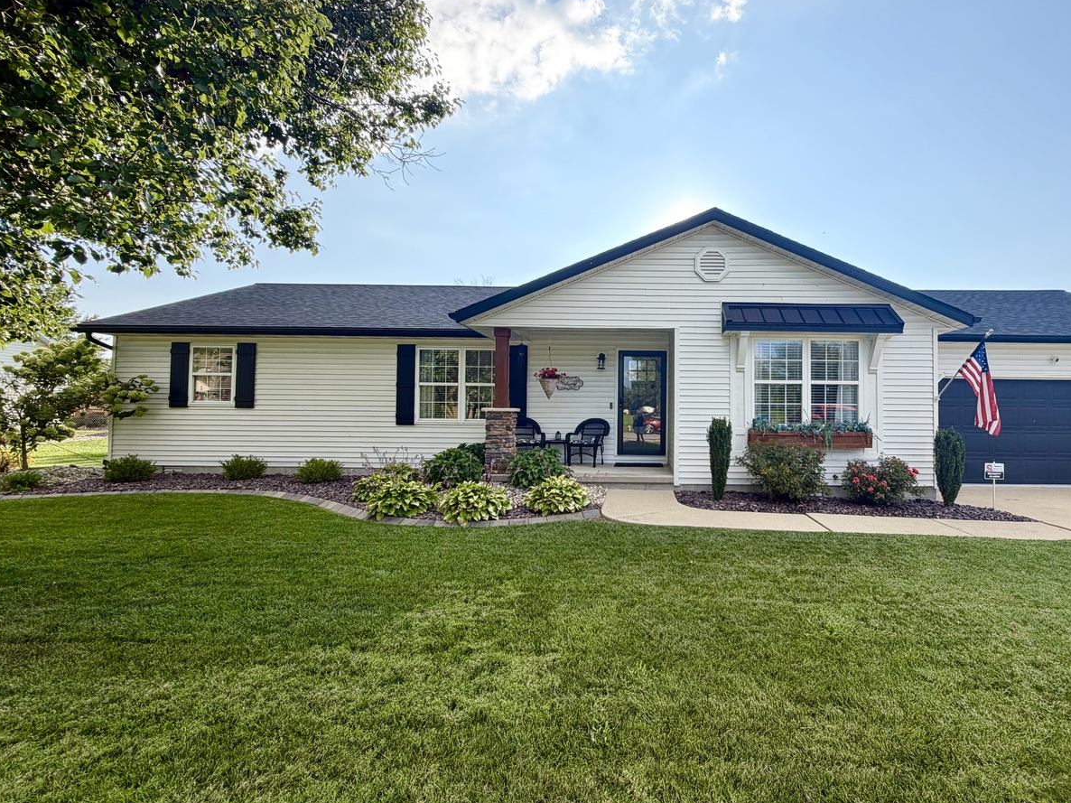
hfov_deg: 89.9
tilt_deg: +1.3
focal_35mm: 17
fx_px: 526
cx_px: 641
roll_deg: +0.0
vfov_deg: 74.7
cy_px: 393
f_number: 2.2
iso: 40
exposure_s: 1/246
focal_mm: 2.22
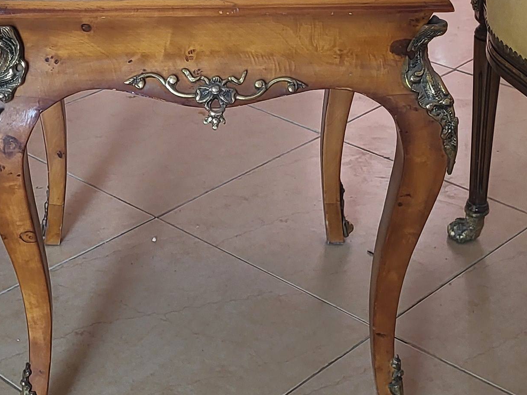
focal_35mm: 85
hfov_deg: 22.9
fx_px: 1294
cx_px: 177
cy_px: -46
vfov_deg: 16.8
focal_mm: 5.4
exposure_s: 1/100
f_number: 1.8
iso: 100
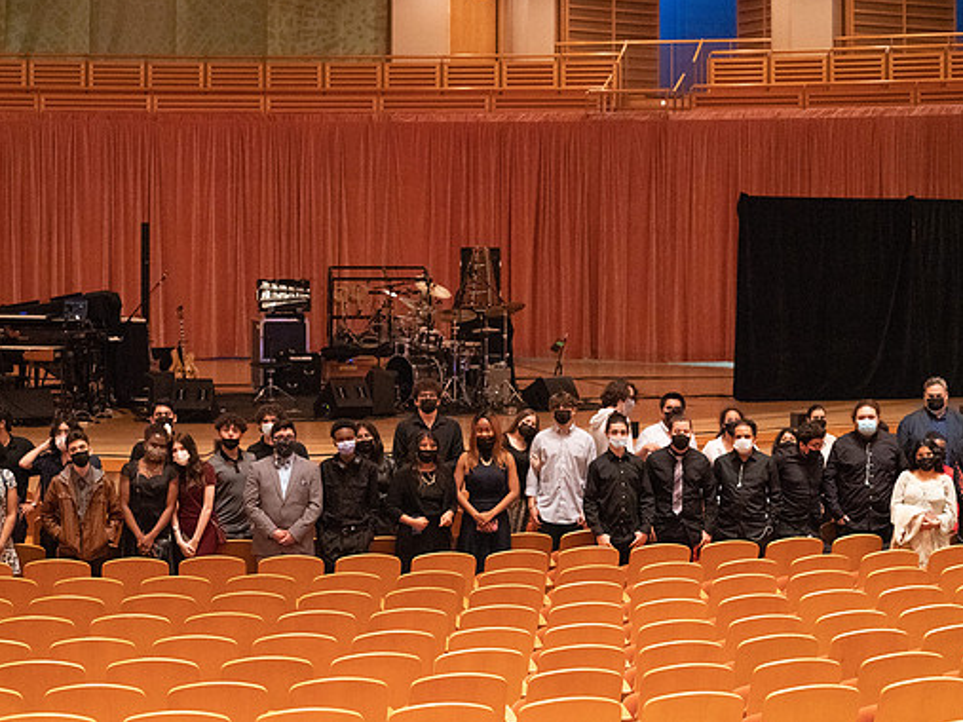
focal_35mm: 77
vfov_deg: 19.1
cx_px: 454
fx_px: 2142
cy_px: 358
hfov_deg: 25.3
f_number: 4.5
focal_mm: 70
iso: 20000
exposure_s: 1/160
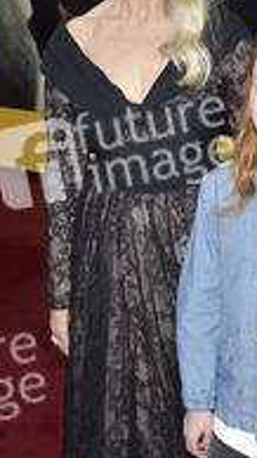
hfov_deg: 17.4
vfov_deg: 30.5
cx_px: 183
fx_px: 837
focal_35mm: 69
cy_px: 271
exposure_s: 1/250
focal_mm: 32
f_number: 6.3
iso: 320
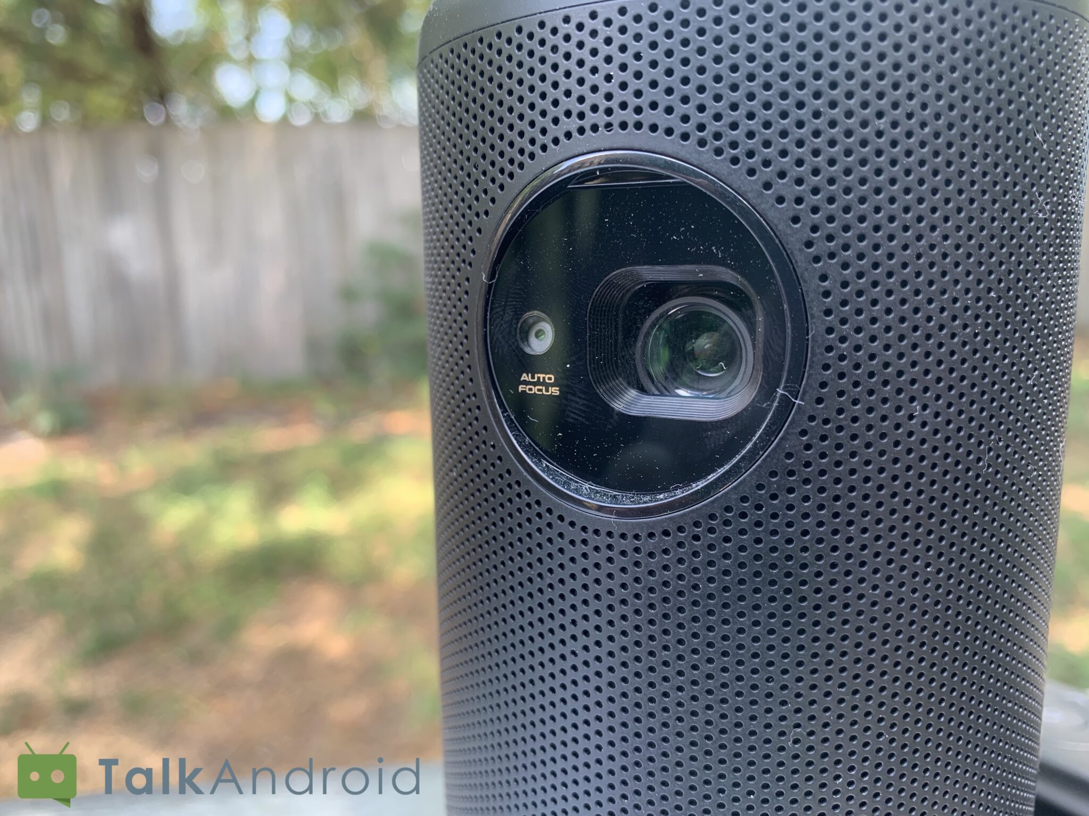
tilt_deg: -9.6
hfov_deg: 67.3
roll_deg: +2.1
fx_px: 818
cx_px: 544
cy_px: 408
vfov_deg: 53.1
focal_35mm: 26
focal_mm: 4.25
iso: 64
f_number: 1.8
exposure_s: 1/121
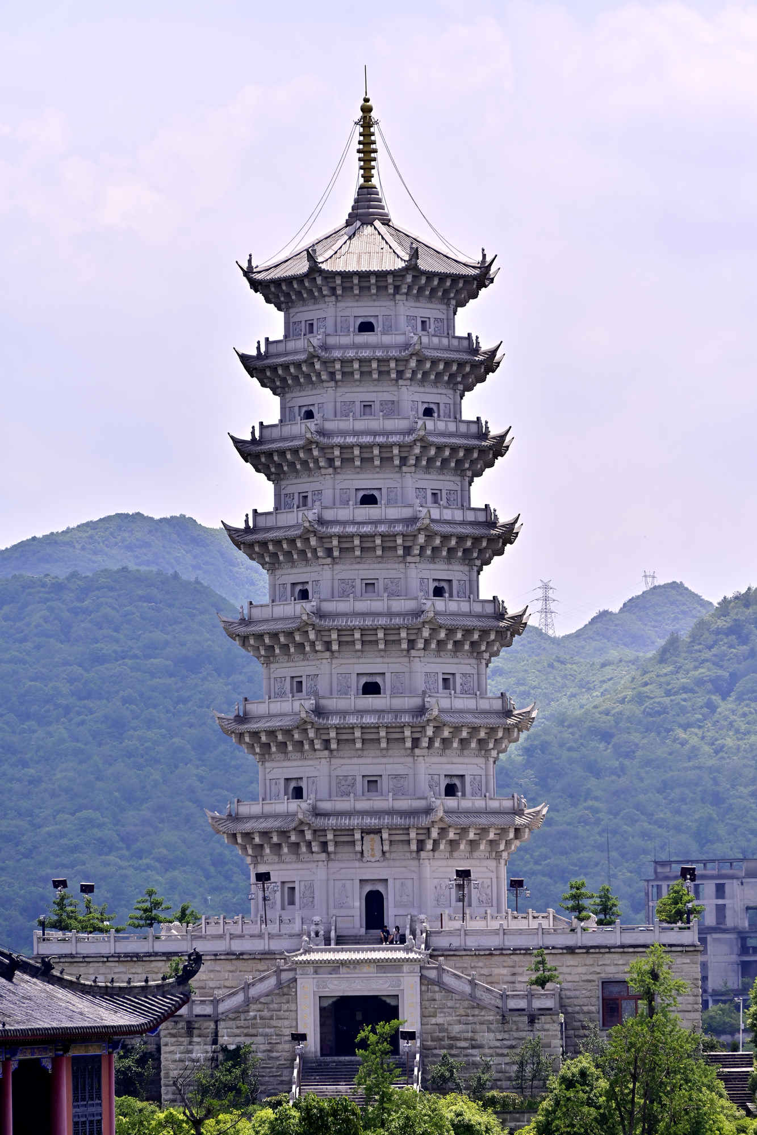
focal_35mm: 175
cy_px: 568
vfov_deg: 11.7
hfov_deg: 7.8
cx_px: 378
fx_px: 5520
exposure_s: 1/800
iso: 140
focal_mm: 175
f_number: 6.3
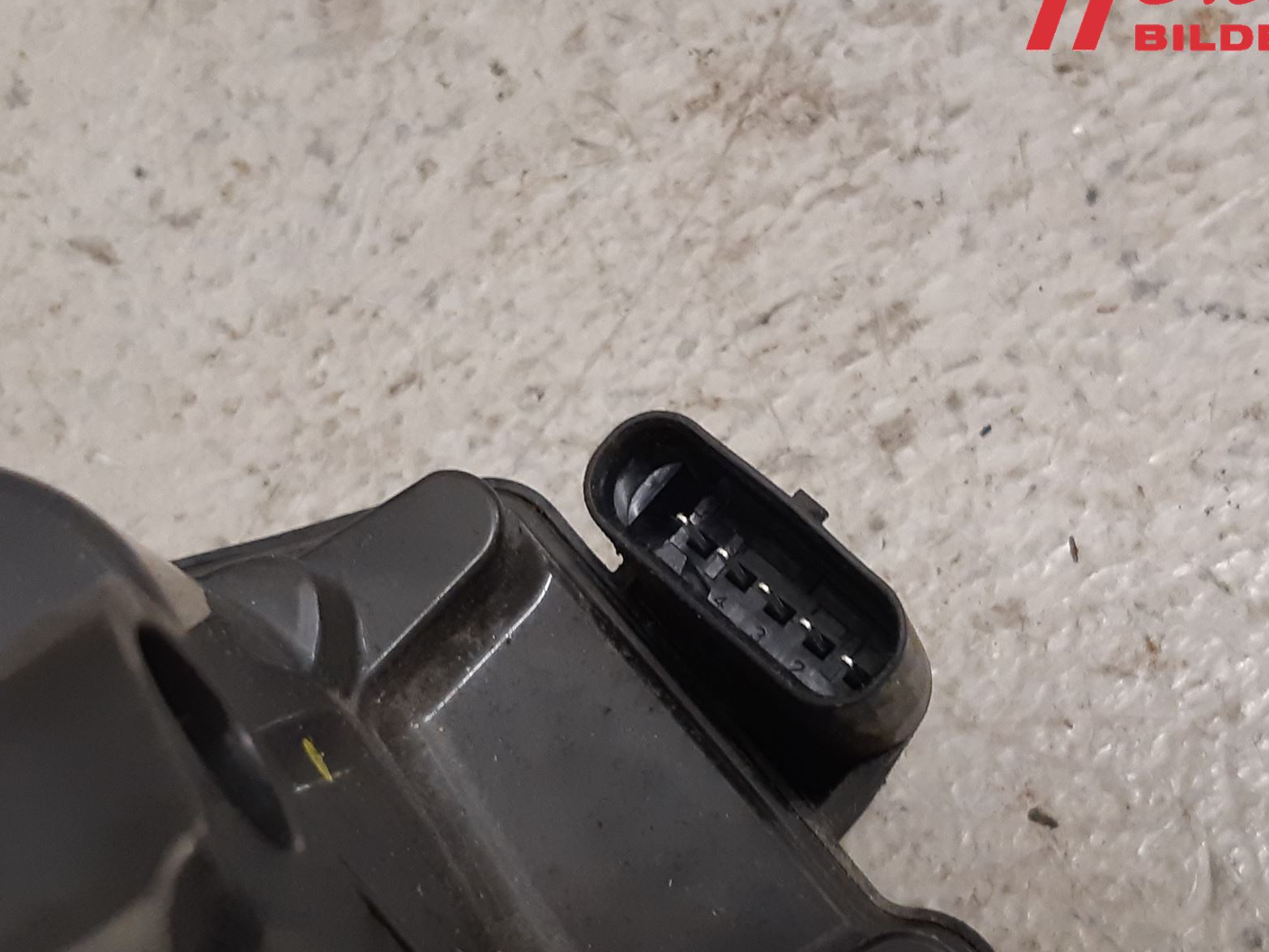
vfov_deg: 41.7
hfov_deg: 53.9
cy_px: 536
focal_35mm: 34
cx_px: 694
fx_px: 1247
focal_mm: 3.93
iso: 160
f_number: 1.7
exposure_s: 1/50
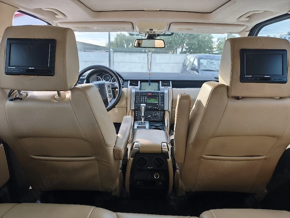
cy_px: 109
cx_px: 145
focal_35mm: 23
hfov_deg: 73.9
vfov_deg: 58.9
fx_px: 193
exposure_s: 1/50.3
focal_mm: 6.06
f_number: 1.7
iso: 500
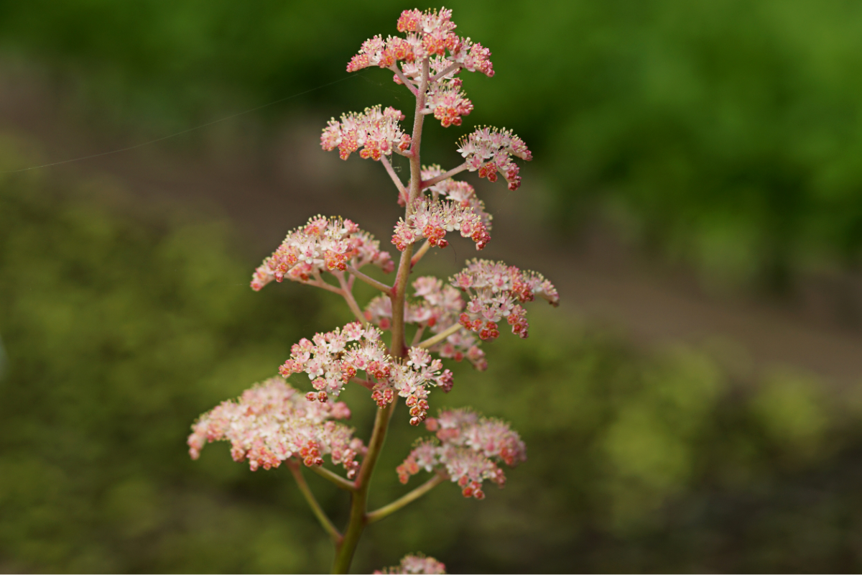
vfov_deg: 9.1
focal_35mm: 150
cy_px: 288
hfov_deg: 13.7
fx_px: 3591
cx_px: 431
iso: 100
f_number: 3.2
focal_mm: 100
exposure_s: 1/400
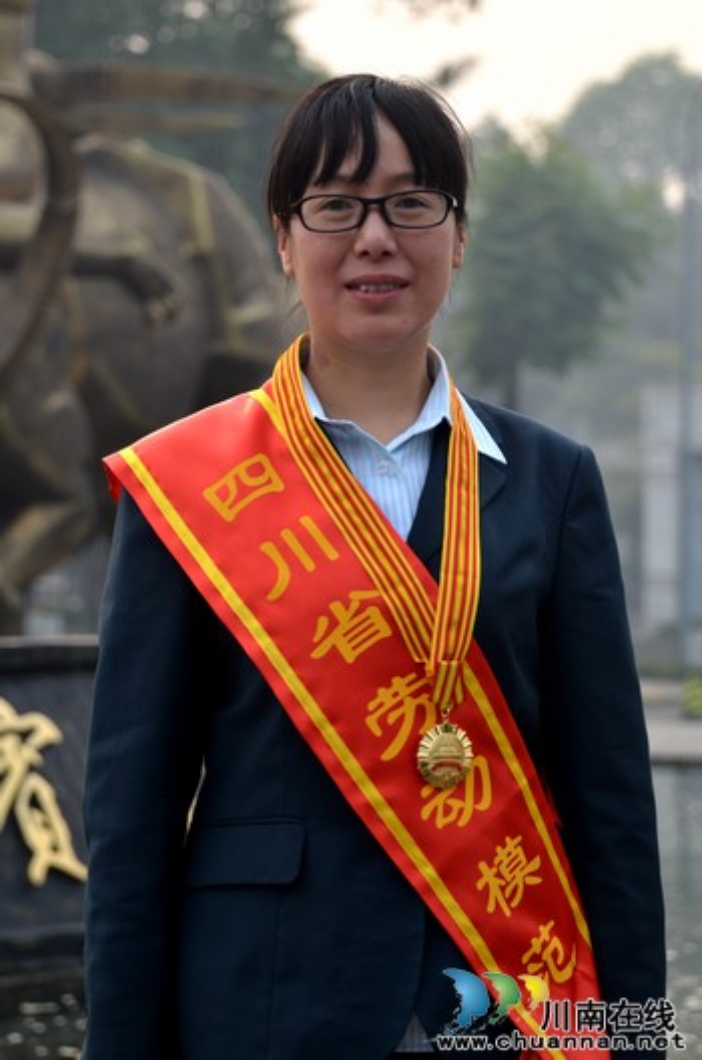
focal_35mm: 135
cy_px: 530
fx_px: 3964
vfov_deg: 15.2
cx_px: 351
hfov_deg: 10.1
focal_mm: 90
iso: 220
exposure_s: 1/500
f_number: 5.6
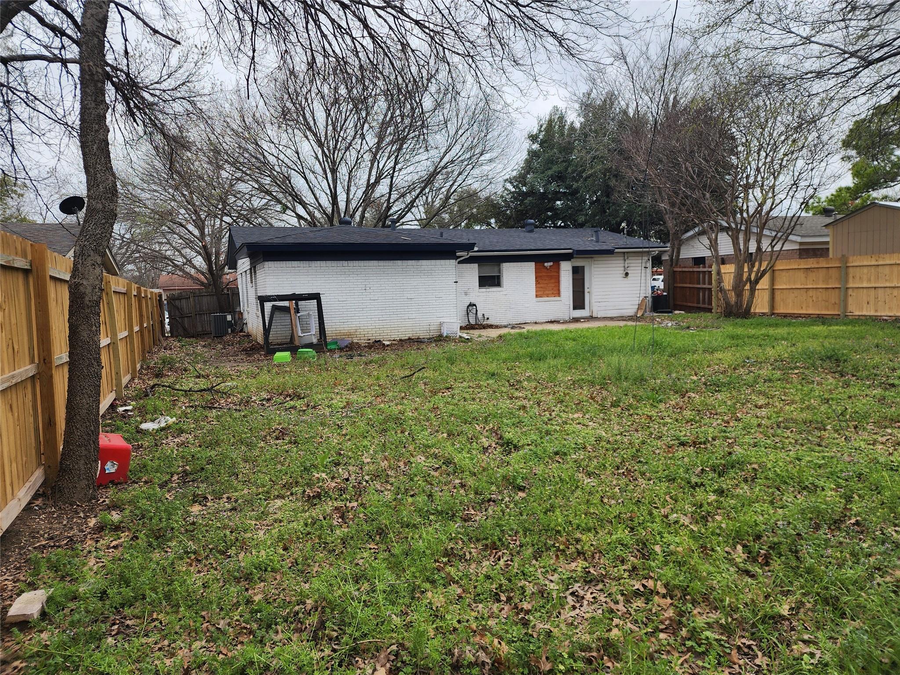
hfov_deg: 73.9
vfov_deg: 58.9
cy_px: 338
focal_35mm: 23
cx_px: 450
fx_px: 598
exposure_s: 1/269
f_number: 1.8
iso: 12
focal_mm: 6.4
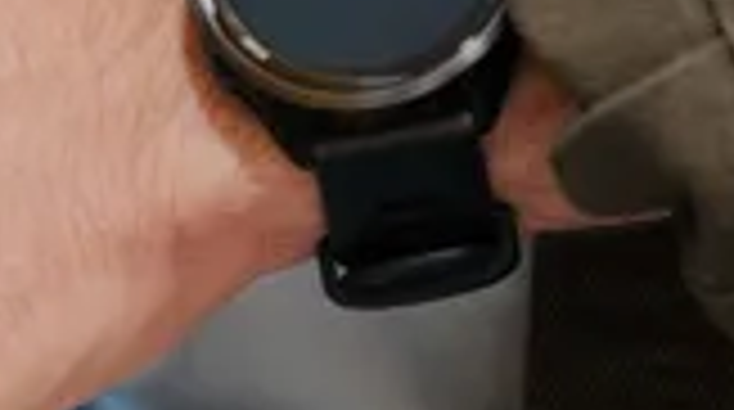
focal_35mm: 561
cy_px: 565
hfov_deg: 3.8
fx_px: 10899
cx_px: -608
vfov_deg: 2.2
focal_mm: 85
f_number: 2.8
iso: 6400
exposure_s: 1/250
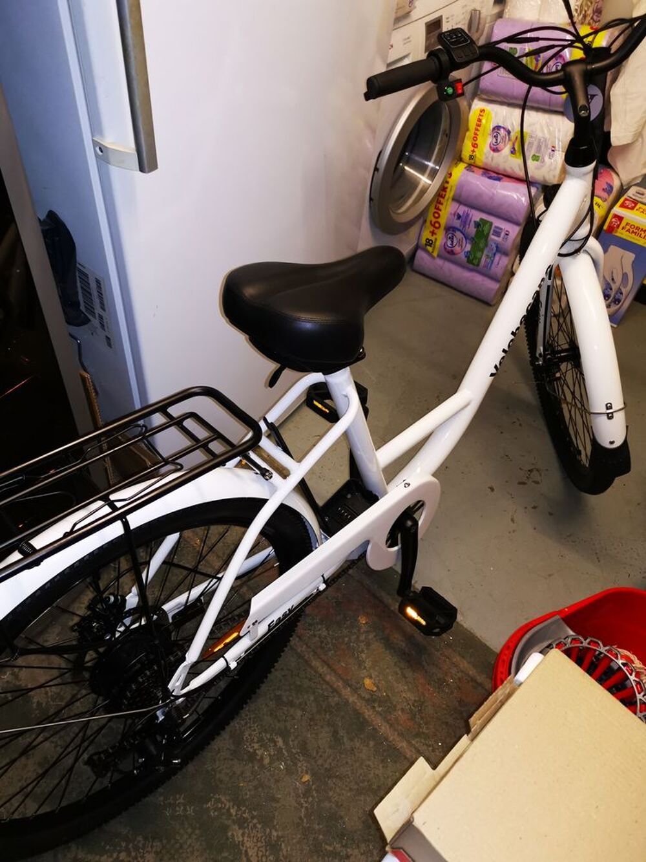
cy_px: 431
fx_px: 672
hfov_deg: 51.4
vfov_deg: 65.3
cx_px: 323
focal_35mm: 27
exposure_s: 1/50
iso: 320
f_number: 1.8
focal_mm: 5.58
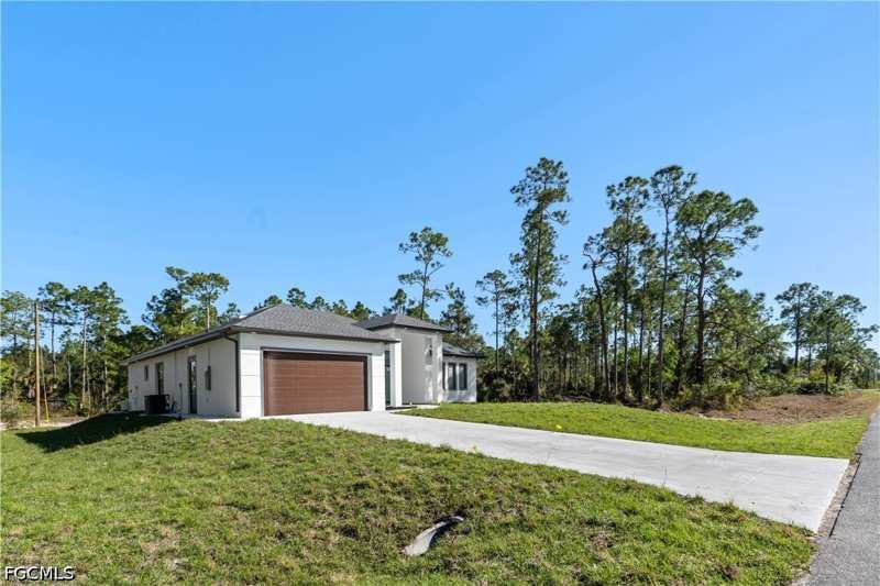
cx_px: 440
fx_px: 415
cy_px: 293
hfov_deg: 93.3
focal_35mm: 17
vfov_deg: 70.4
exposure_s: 1/160
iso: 100
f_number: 10
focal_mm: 17
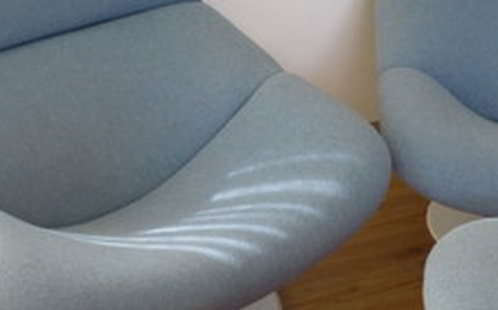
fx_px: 1098
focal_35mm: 81
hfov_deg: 25.5
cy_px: 190
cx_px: 301
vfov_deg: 16.1
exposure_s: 1/60
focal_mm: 5.9
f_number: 3.6
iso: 250
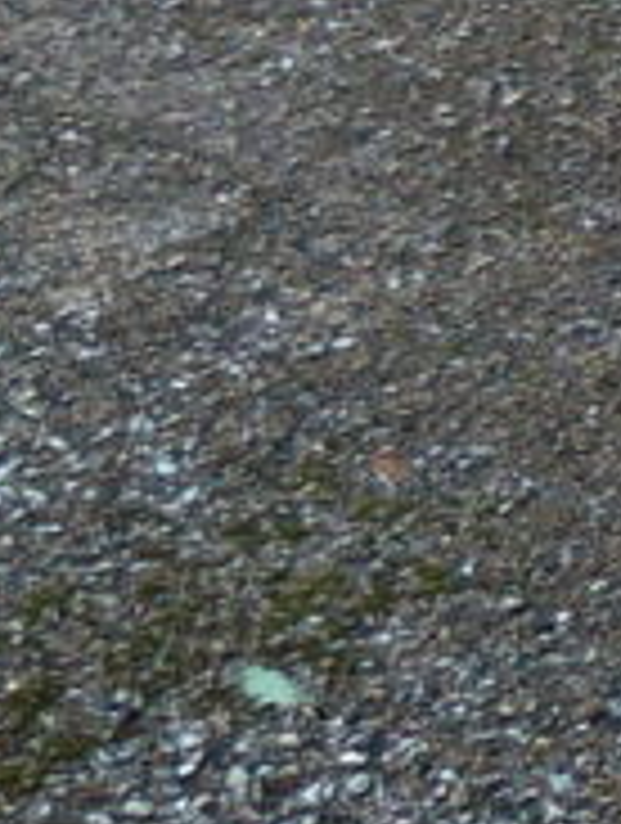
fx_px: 5196
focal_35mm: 218
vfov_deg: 8.5
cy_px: -871
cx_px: 1971
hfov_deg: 6.2
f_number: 3.3
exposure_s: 1/80
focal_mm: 5.2
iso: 100
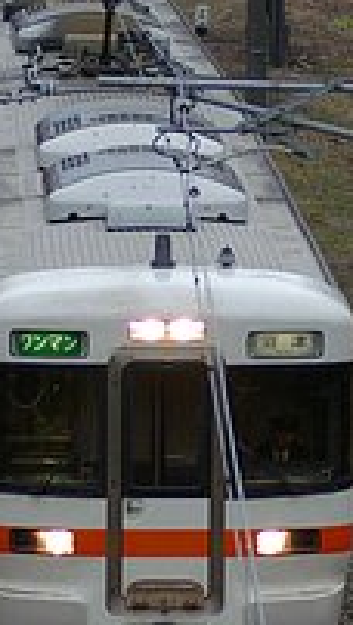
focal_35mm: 438
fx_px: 7270
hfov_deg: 2.8
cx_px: 266
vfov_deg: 4.9
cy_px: 34
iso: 400
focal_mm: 110
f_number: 5
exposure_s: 1/200
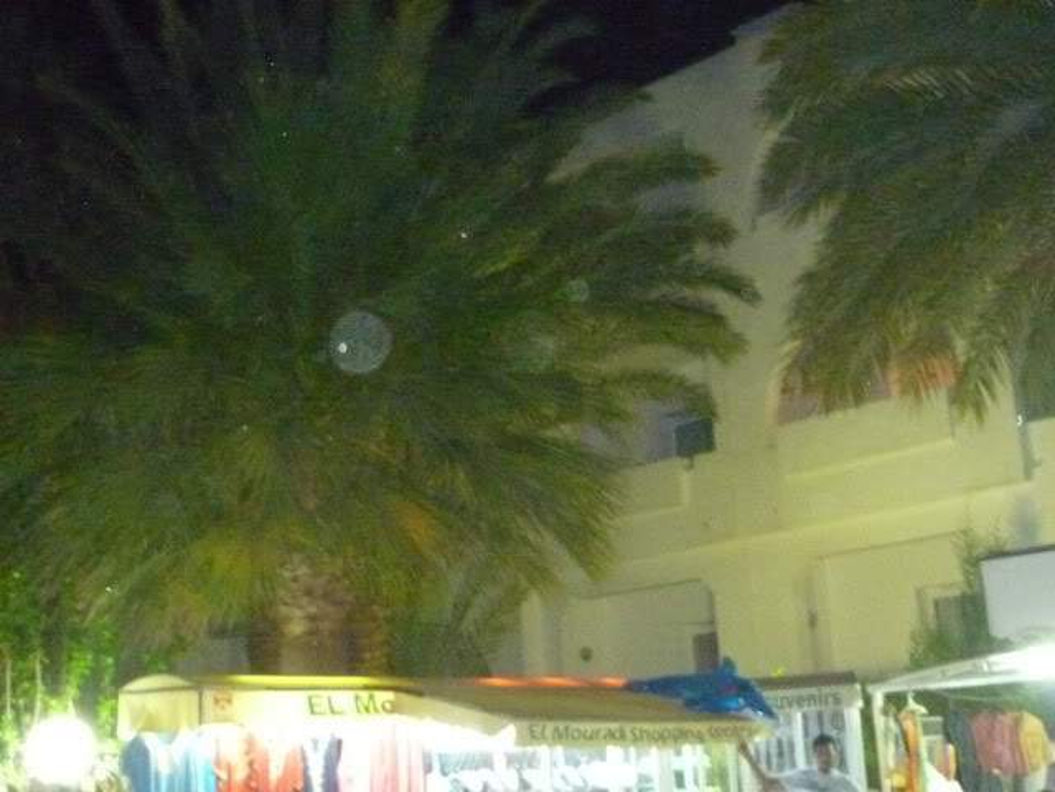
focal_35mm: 47
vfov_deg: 30.9
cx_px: 528
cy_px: 396
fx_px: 1432
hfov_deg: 40.4
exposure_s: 1/8
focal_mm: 5.5
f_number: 2.8
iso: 1000
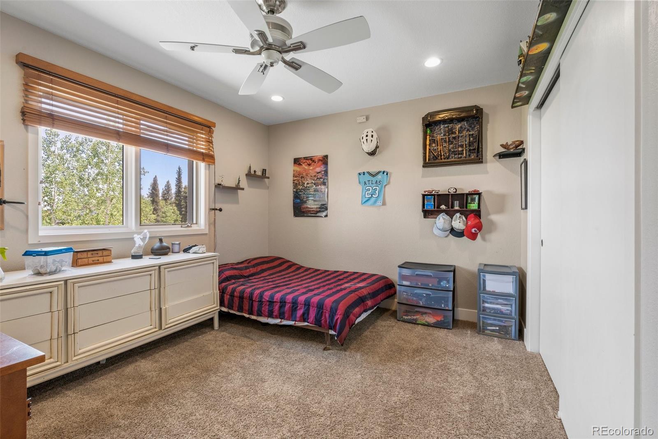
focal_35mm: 16
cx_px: 329
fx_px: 292
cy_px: 220
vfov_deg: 73.7
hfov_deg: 96.7
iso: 640
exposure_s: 1/2.5
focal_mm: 16
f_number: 11
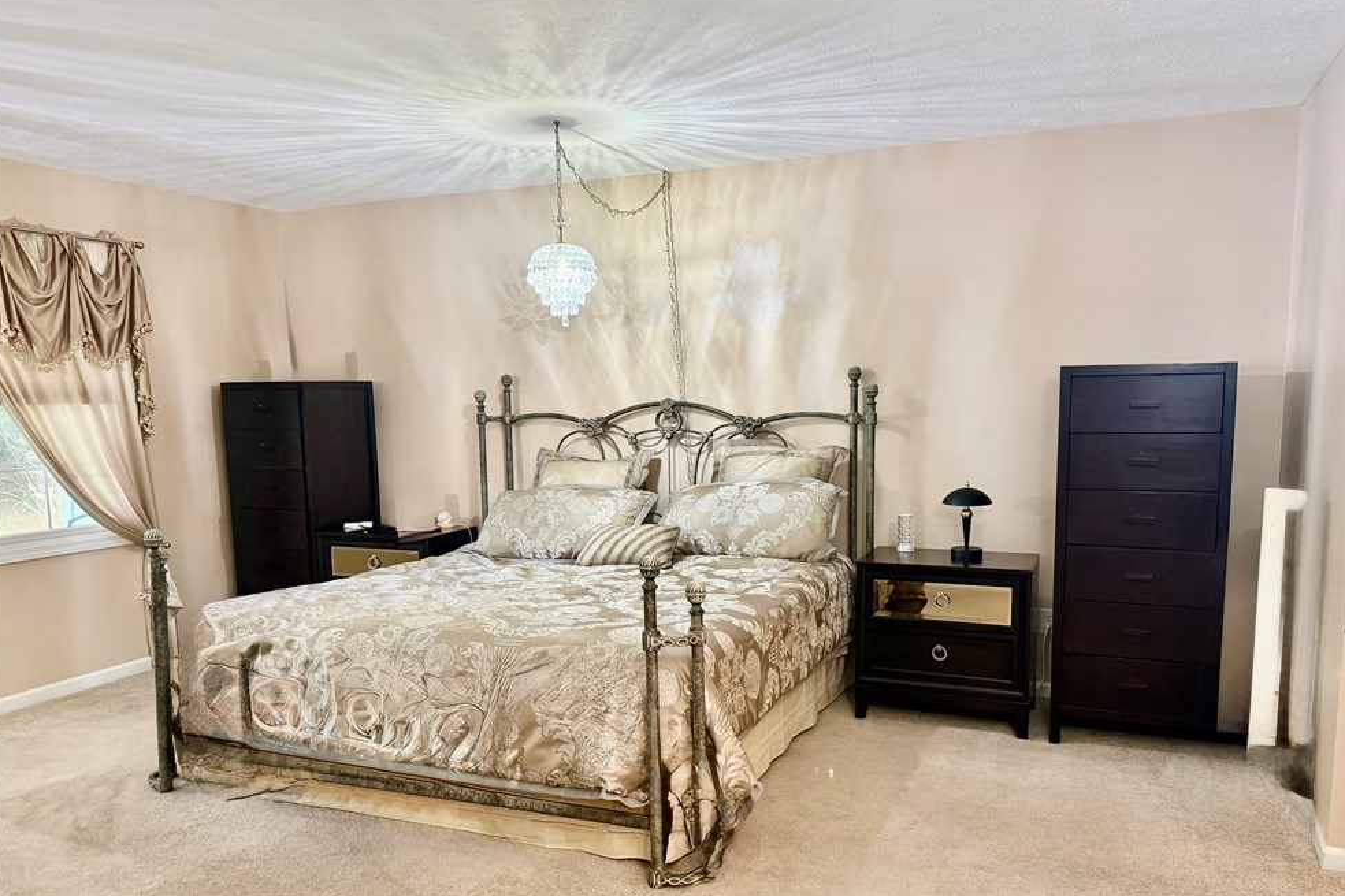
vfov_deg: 49.4
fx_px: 971
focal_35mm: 26
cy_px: 516
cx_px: 691
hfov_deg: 69.4
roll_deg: +0.9
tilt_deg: -7.5
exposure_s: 1/60
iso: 320
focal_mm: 6.76
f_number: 1.78
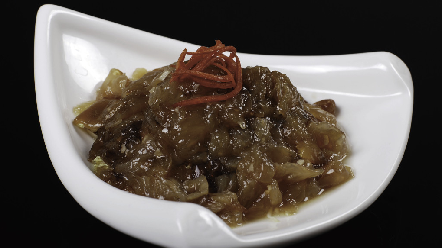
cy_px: 127
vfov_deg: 15.3
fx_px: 926
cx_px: 221
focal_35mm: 79
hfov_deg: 26.9
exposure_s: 1/160
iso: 100
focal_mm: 50
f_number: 9
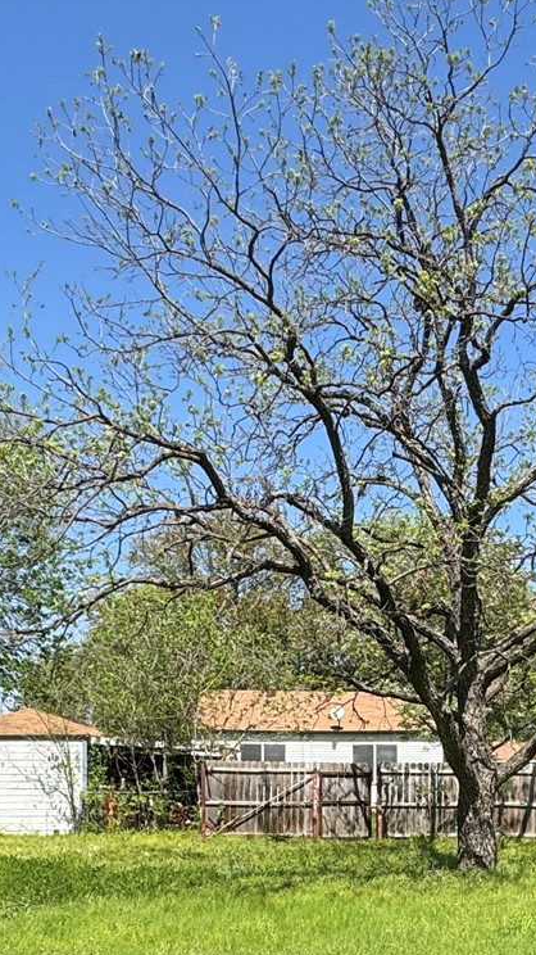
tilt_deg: -1.5
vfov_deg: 45.4
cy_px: 795
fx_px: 1062
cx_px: 406
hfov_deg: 27.9
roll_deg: -0.3
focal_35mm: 42
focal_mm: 2.22
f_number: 2.2
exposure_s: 1/1346
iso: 50
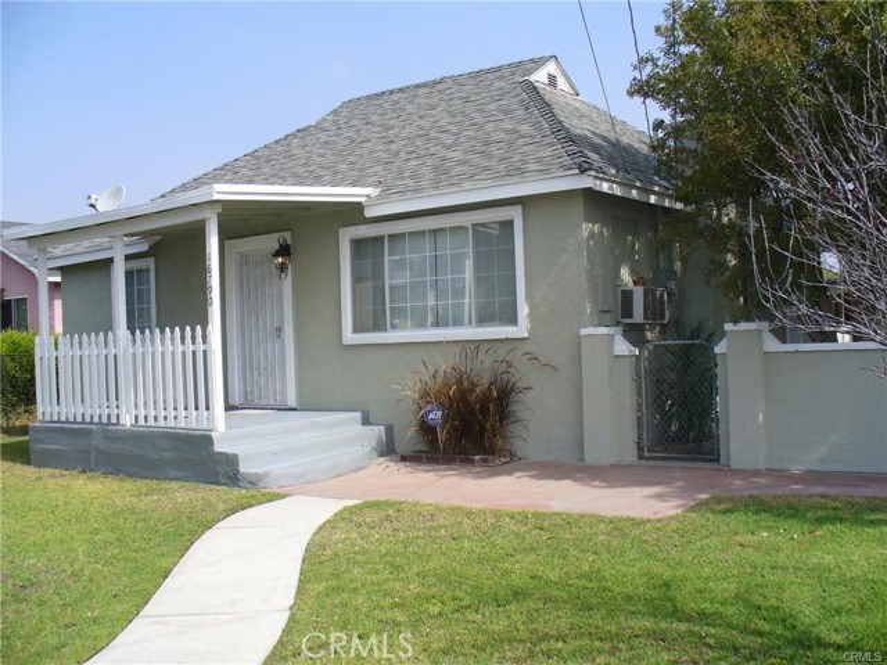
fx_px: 948
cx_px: 444
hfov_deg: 50.1
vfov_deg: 38.7
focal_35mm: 37
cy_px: 332
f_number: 5.6
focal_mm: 6.1
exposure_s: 1/250
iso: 80
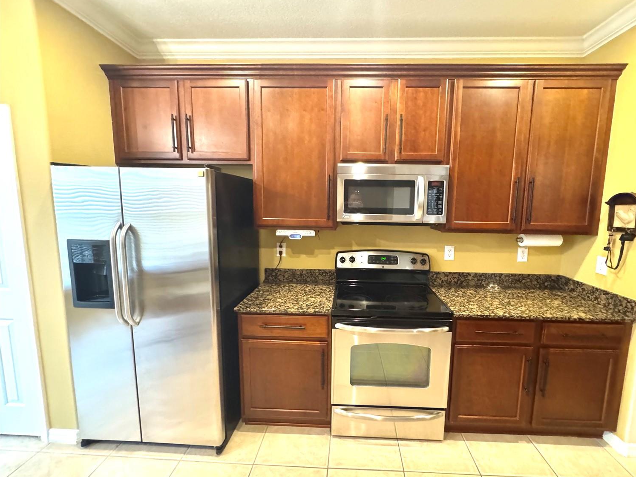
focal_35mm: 15
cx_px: 340
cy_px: 237
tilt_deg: -6.0
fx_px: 276
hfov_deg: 98.0
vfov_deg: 81.8
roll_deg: -0.8
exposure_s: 1/60
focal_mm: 2.22
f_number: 2.2
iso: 1250
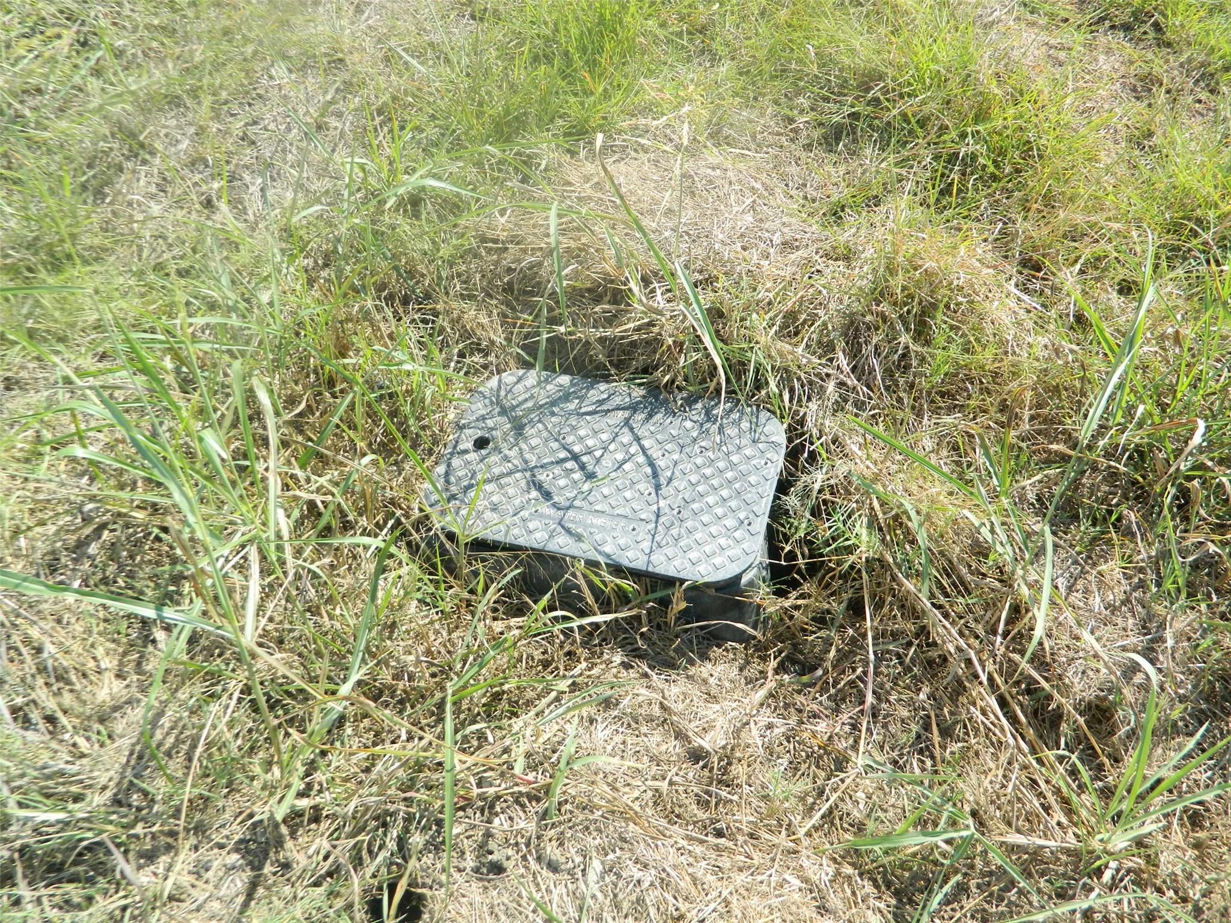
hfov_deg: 58.4
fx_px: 1102
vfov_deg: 45.4
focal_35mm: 31
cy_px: 462
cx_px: 616
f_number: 9.1
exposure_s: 1/160
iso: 200
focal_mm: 5.6
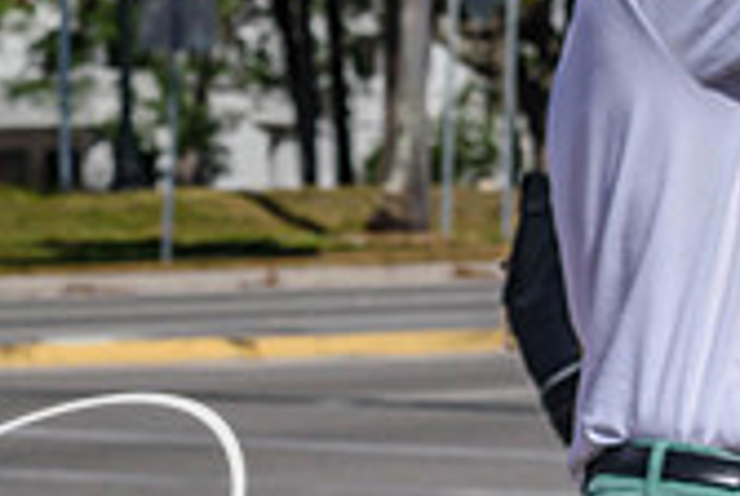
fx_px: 7495
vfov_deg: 3.8
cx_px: -386
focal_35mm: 364
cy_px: 224
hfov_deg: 5.6
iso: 200
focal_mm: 70
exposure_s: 1/1250
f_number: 9
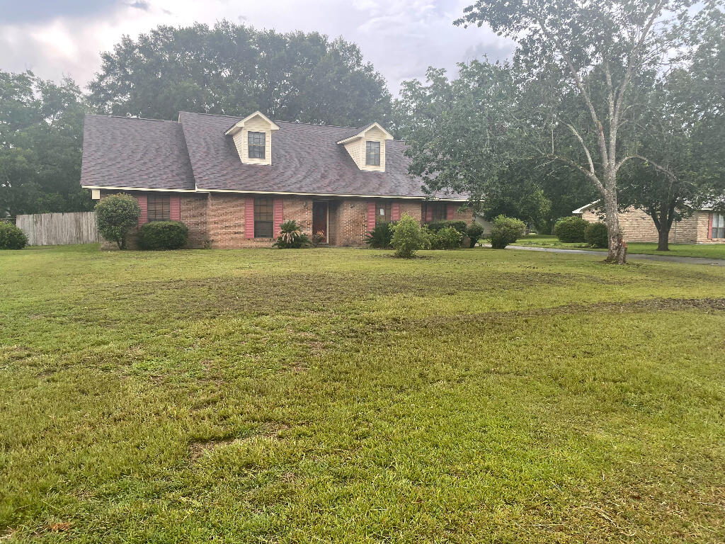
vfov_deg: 53.1
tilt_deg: -3.1
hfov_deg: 67.3
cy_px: 272
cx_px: 362
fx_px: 545
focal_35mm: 26
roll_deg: -2.5
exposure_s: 1/121
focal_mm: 4.2
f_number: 1.6
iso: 40
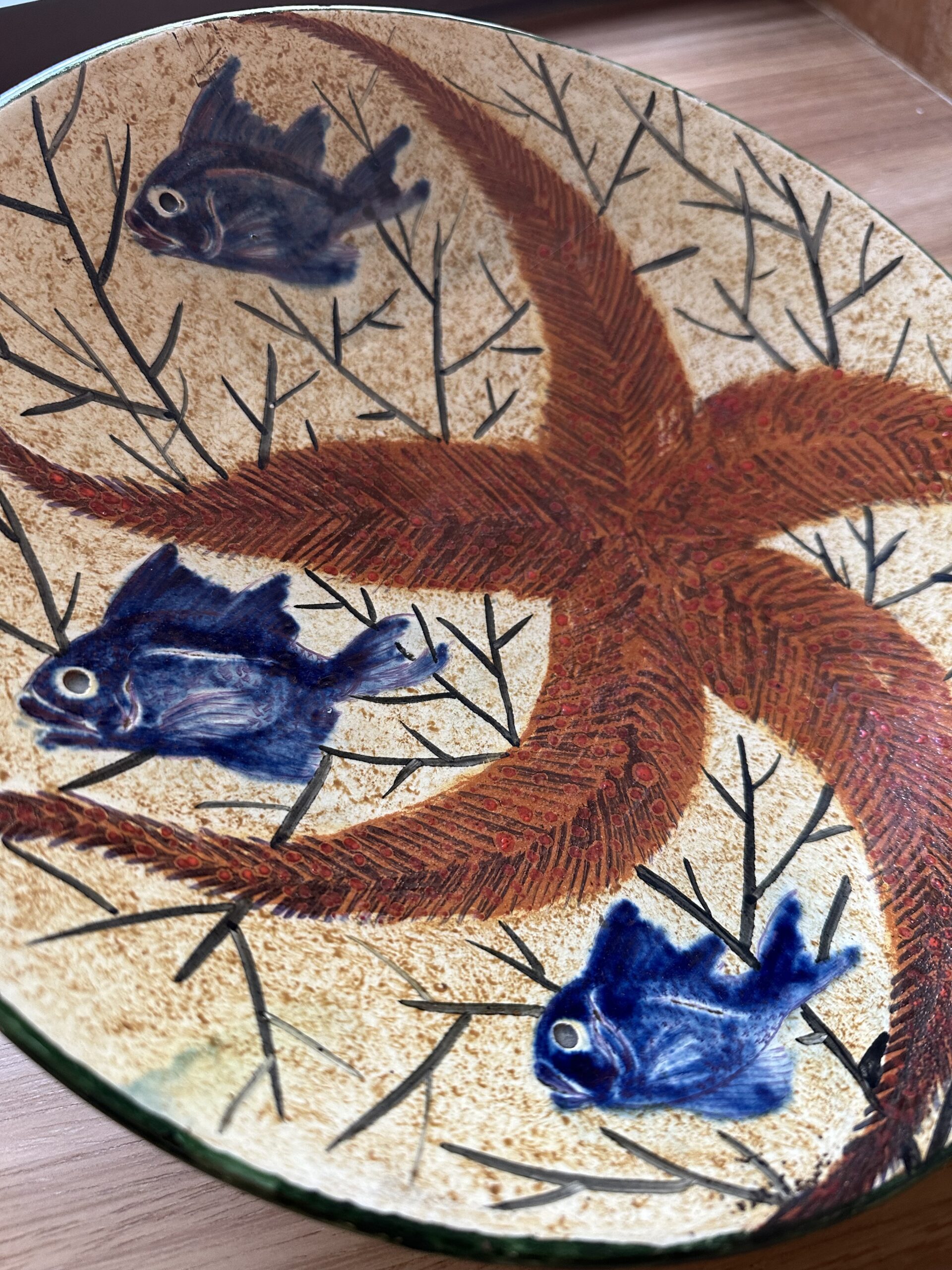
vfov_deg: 71.6
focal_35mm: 24
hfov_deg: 56.8
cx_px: 476
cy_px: 635
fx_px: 880
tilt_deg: -51.3
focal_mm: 6.86
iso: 250
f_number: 1.78
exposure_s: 1/107
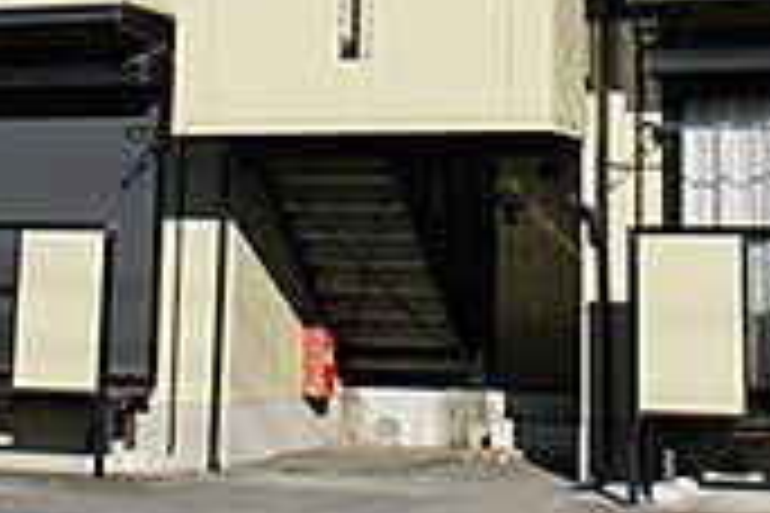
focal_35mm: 90
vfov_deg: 14.7
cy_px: -108
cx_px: 410
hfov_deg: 22.6
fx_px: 1925
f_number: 11
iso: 200
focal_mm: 16
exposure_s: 1/250
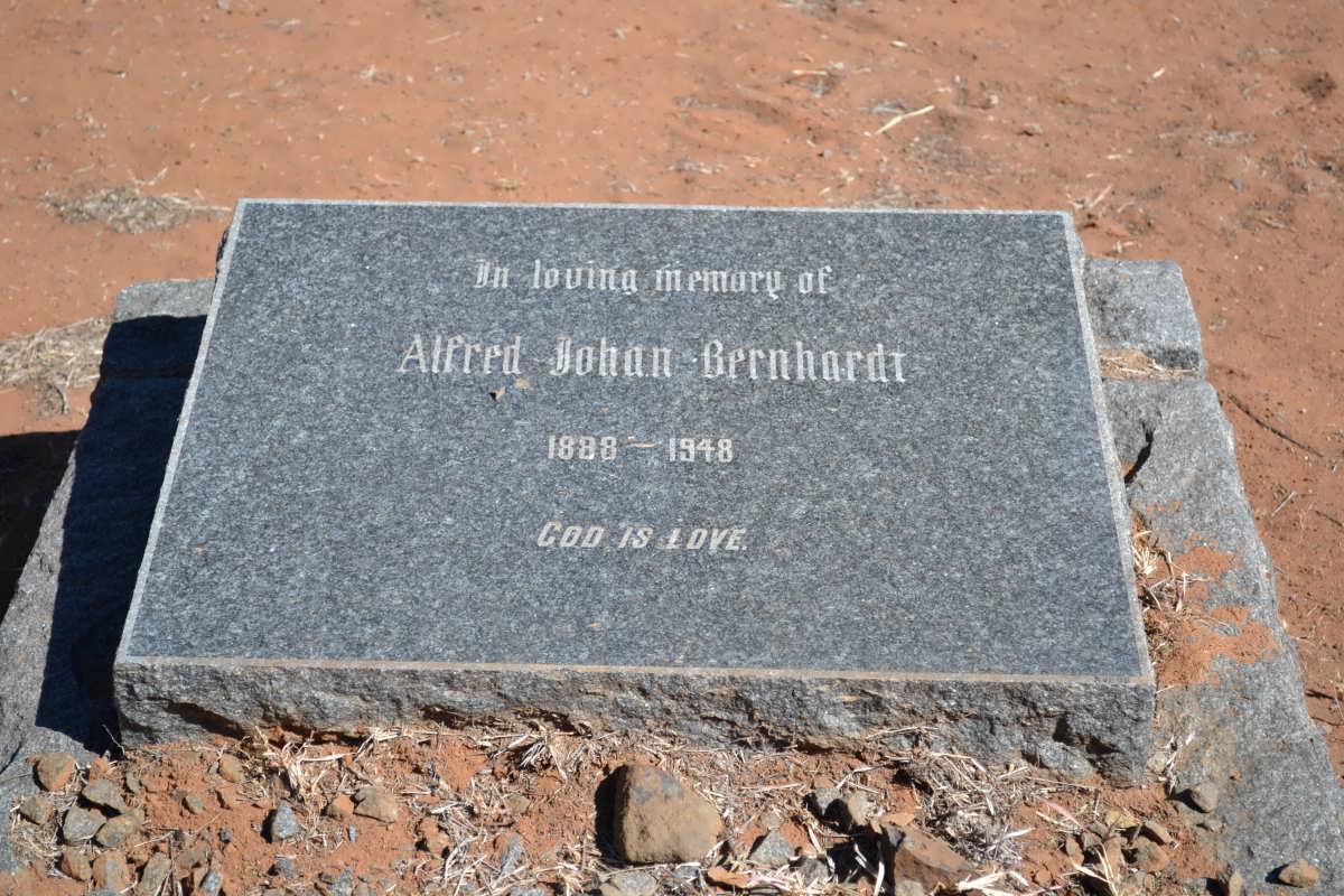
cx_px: 672
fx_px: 2576
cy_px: 448
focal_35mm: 69
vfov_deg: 19.7
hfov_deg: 29.2
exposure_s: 1/125
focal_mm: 46
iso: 140
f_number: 5.6
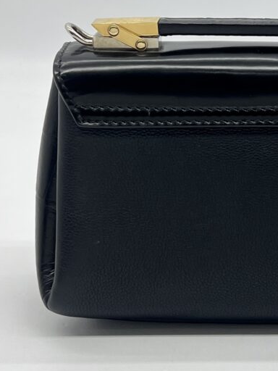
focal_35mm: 52
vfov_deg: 36.7
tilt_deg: -17.3
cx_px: 260
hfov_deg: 26.9
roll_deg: -0.4
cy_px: 154
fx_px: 557
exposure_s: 1/200
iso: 40
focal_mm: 5.7
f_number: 1.5
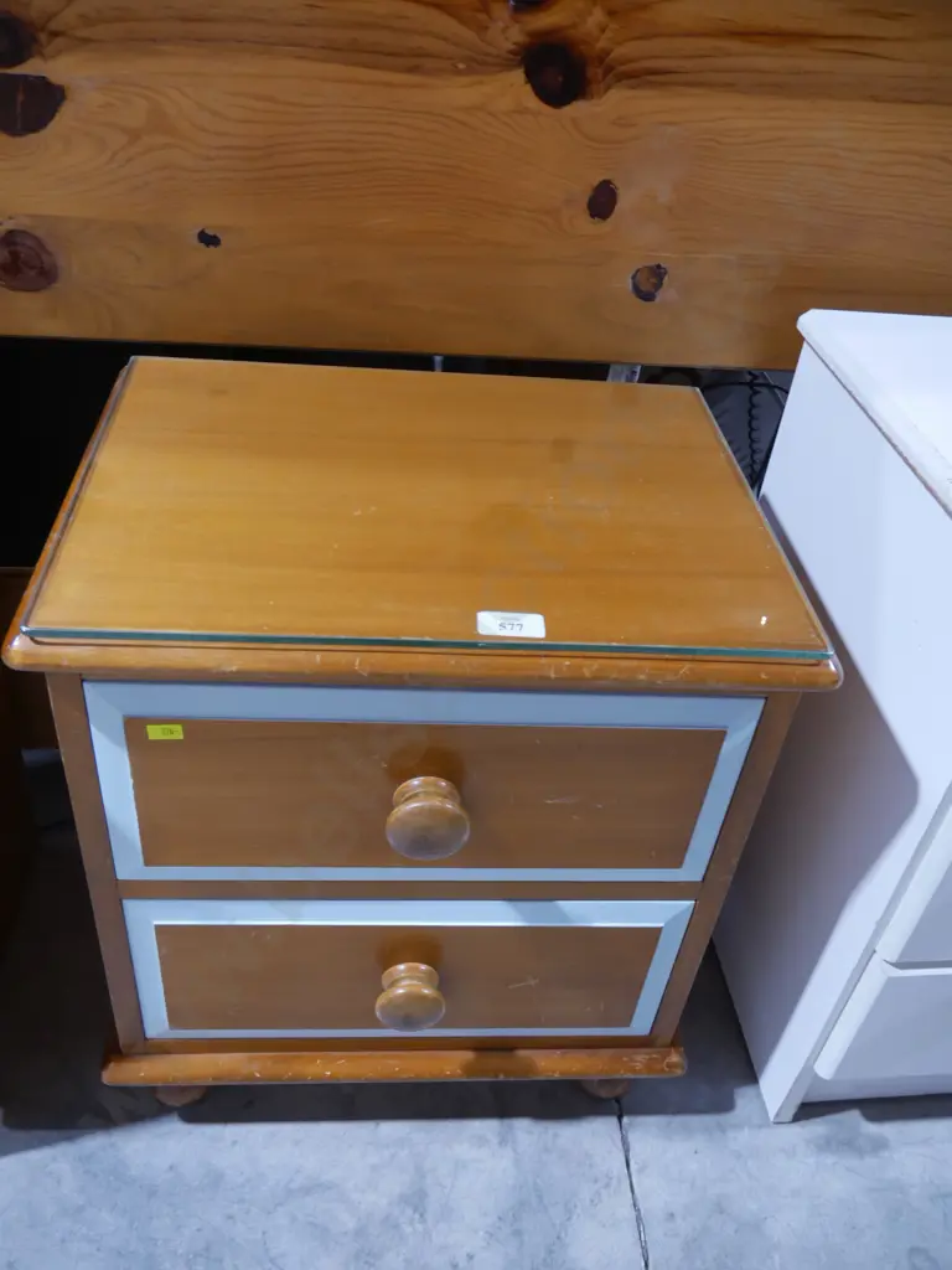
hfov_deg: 49.7
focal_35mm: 28
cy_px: 635
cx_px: 476
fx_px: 1027
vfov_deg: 63.4
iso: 640
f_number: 3.5
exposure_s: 1/60
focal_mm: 14
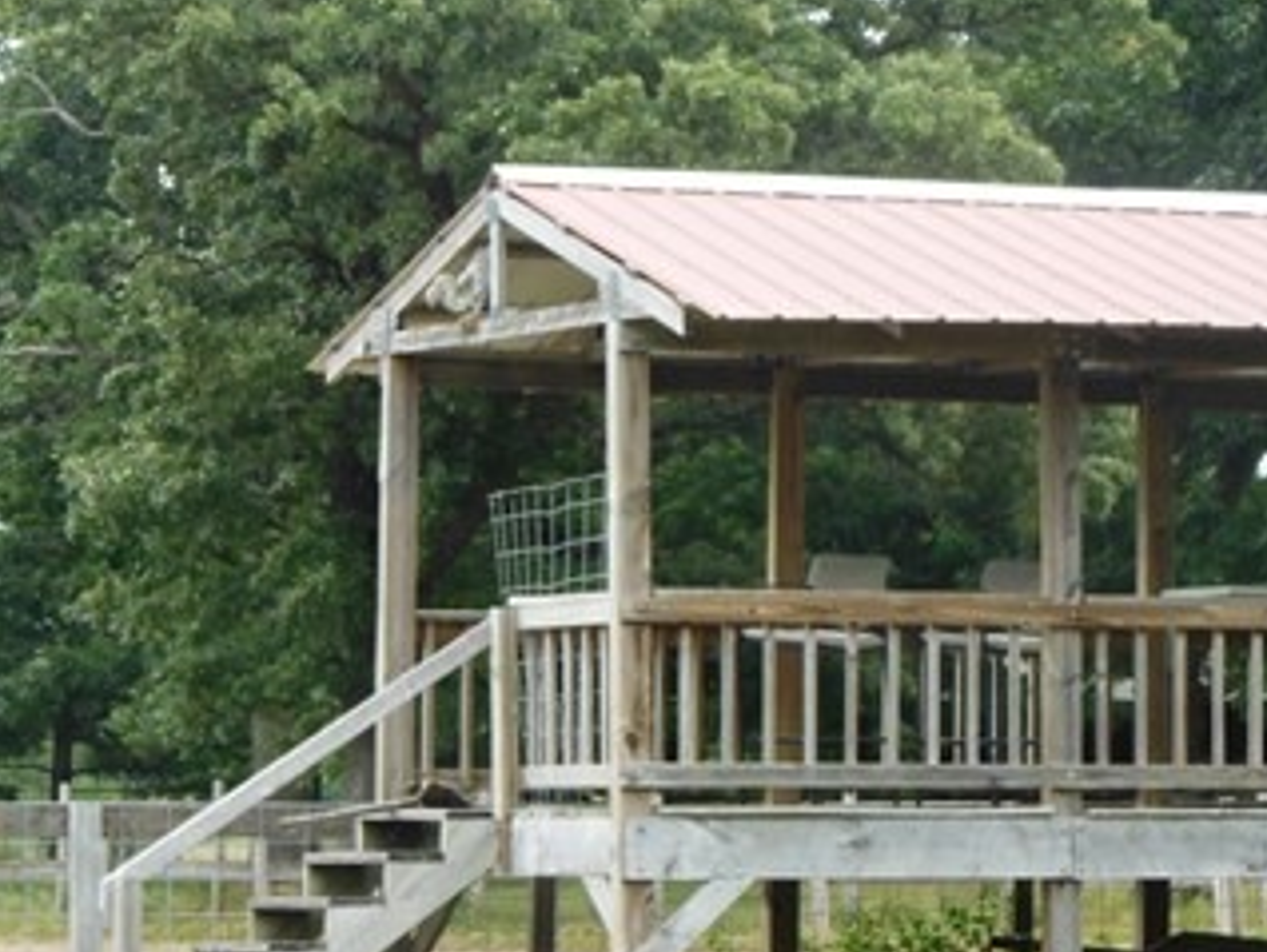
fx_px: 6410
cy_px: 355
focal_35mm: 175
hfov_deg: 11.3
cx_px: 741
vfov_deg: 8.5
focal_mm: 15.5
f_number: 4.6
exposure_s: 1/200
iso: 125
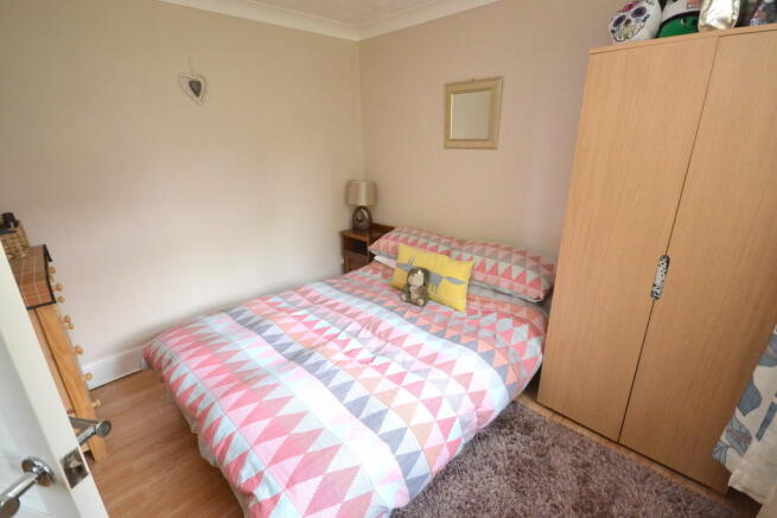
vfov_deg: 72.1
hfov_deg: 95.0
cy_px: 259
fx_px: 356
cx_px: 388
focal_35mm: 16
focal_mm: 11
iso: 2000
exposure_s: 1/60
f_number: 4.2
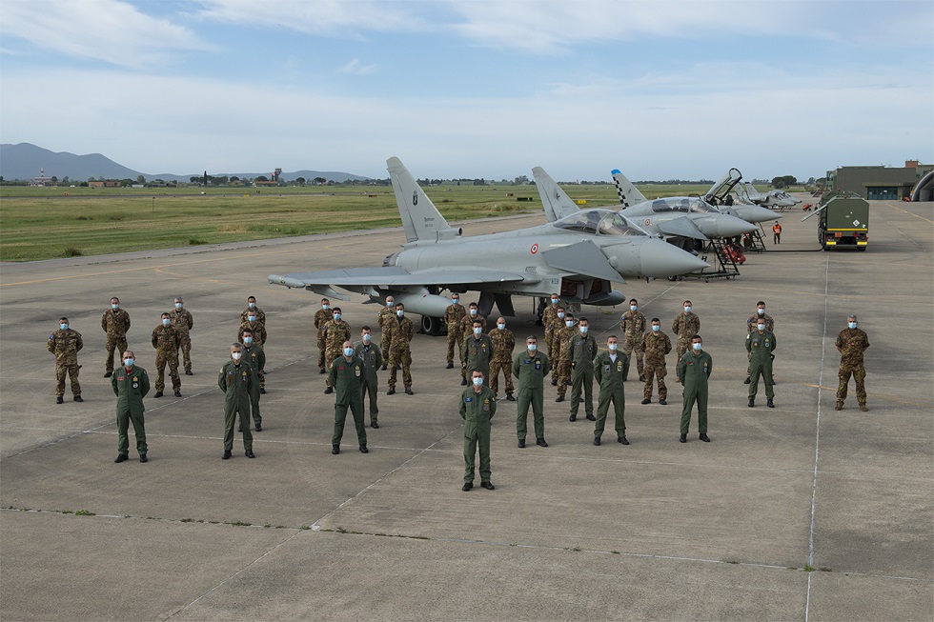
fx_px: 1089
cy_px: 311
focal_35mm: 42
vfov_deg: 31.9
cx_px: 467
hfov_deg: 46.4
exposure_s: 1/250
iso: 400
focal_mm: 42
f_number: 14
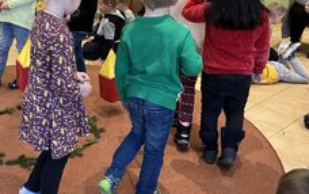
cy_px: 50
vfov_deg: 24.7
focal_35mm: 52
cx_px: 62
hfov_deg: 37.5
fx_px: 438
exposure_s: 1/50
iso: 250
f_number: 1.8
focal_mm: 3.99
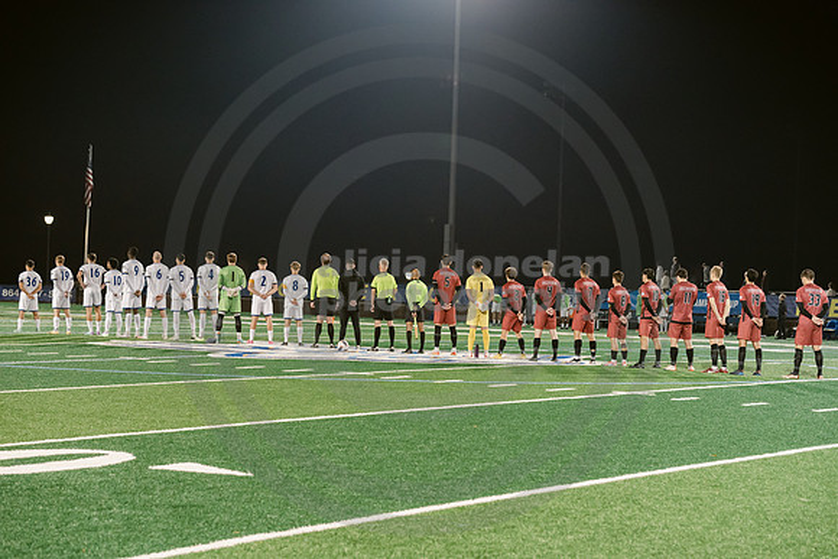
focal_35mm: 70
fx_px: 1630
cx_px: 419
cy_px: 280
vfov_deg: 19.5
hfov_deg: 28.8
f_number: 4
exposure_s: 1/250
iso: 2500
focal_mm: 70
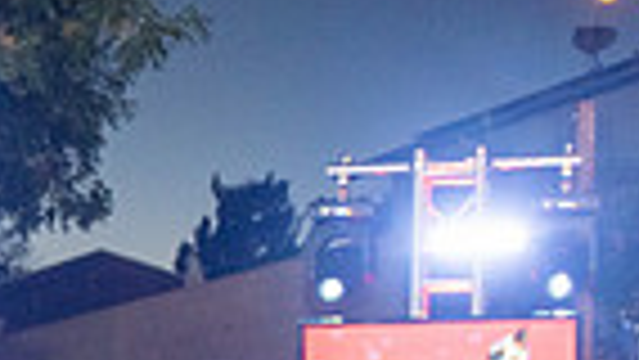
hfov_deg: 18.6
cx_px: -288
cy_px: 511
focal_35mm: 103
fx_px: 1746
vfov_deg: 11.4
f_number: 3.2
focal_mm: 24
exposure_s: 1/100
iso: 1600
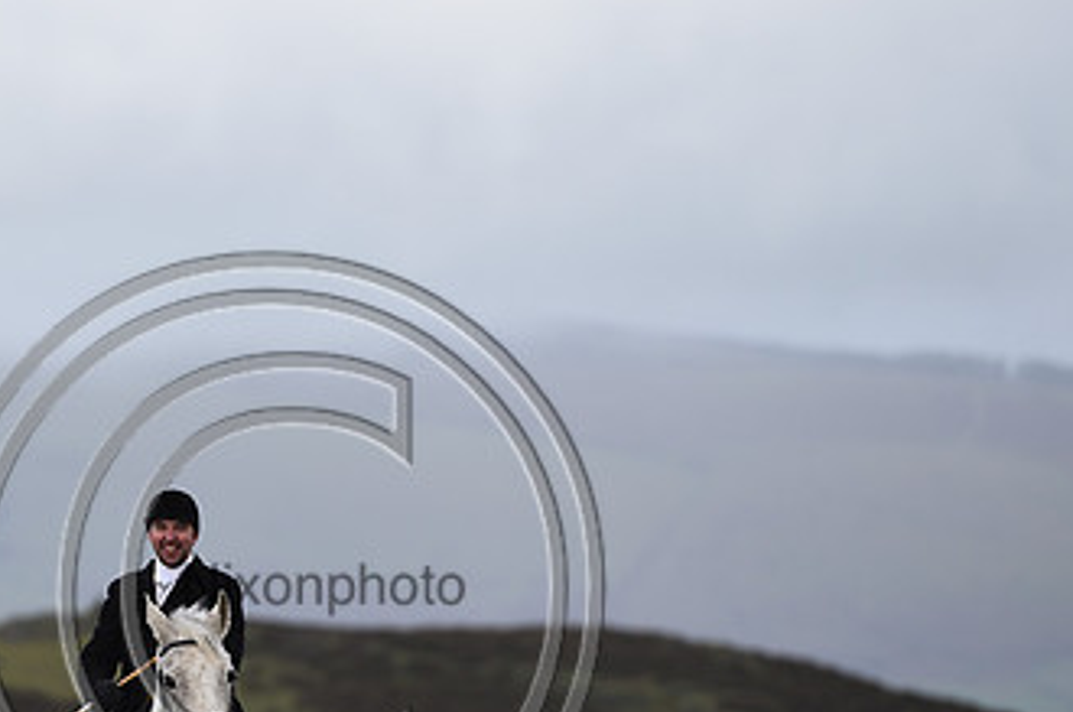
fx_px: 10476
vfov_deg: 3.9
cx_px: 231
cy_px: 543
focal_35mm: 352
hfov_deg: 5.9
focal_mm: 200
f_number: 3.5
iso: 125
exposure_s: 1/800
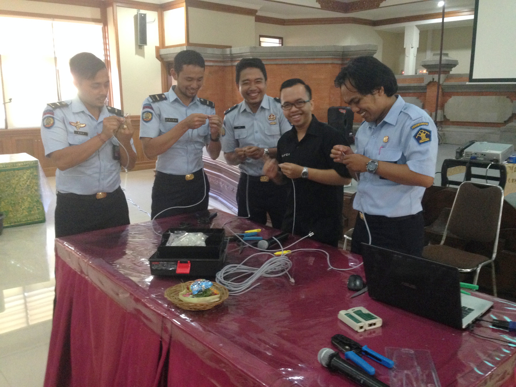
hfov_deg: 55.4
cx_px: 258
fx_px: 492
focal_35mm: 33
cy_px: 194
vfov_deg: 42.9
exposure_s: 1/15
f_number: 2.4
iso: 320
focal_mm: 4.12
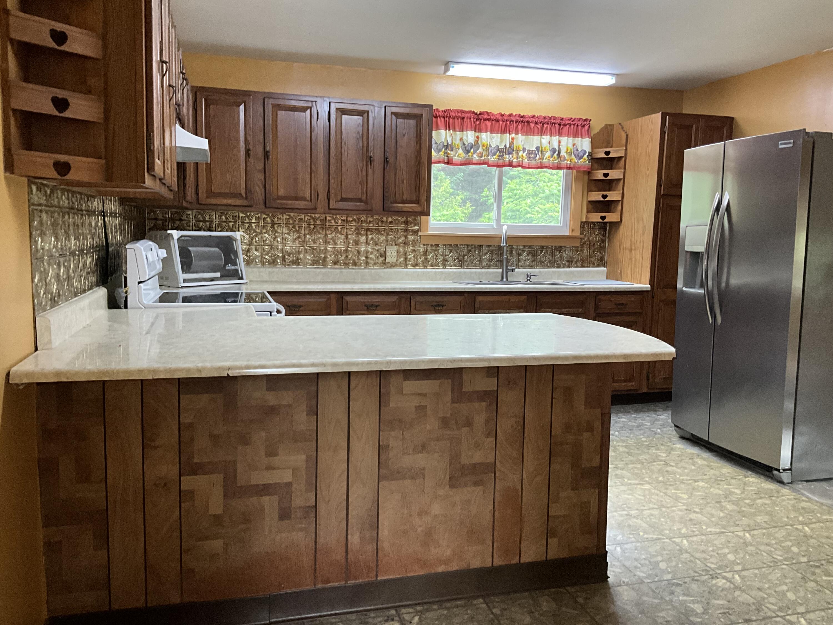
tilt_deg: -7.0
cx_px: 416
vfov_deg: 48.2
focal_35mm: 29
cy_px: 312
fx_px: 698
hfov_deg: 61.7
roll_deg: -1.1
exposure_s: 1/60
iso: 200
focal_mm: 3
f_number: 1.8
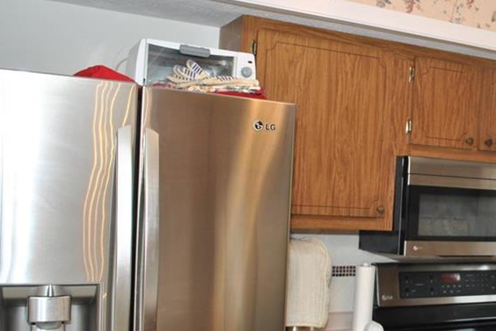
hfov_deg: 38.5
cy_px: 219
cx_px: 412
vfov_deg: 27.4
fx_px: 676
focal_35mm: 49
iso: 200
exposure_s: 1/60
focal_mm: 18
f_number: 4
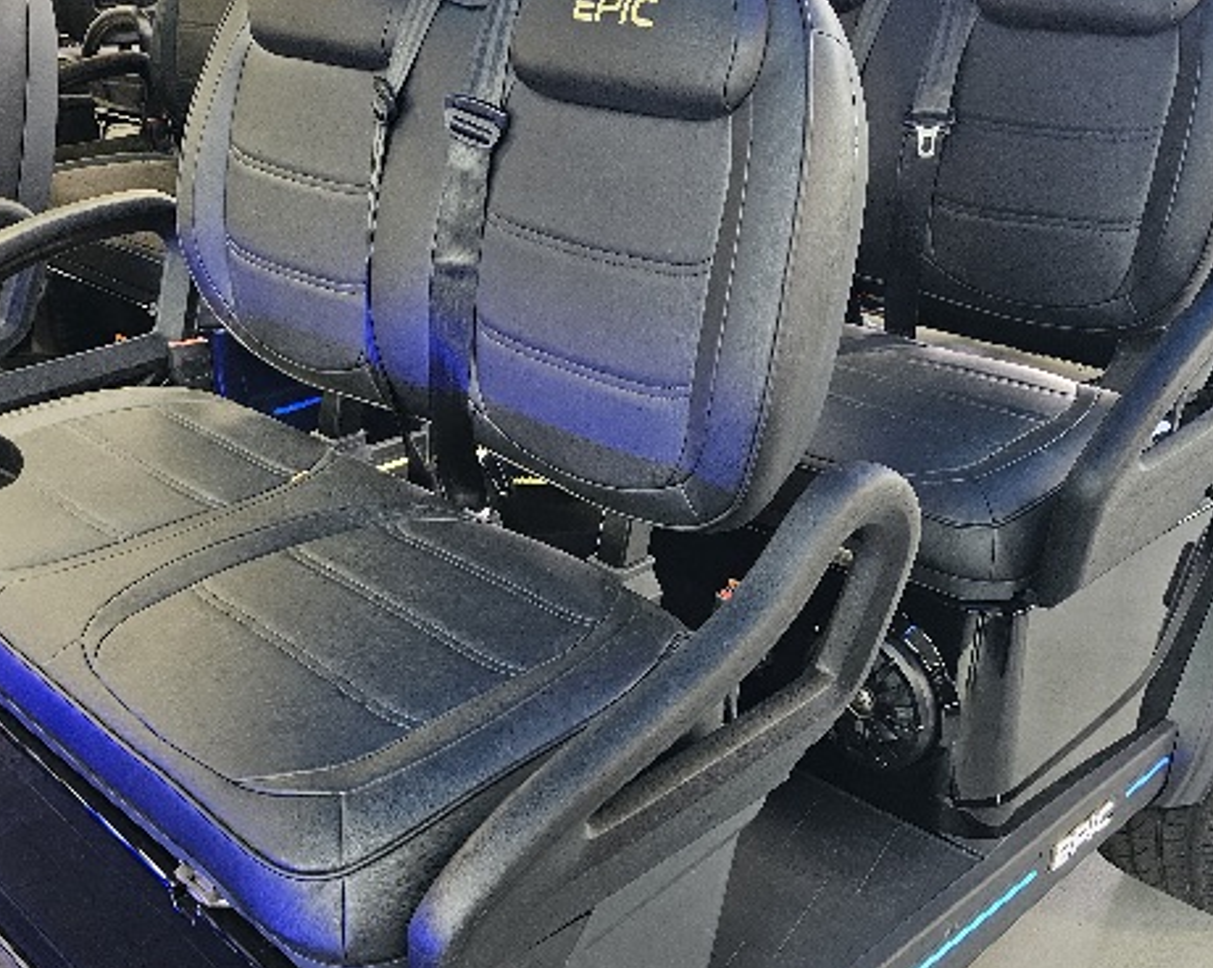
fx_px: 1399
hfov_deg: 46.9
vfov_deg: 38.2
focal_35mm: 39
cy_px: 445
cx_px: 631
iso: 640
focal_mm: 6.3
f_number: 1.7
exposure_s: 1/120
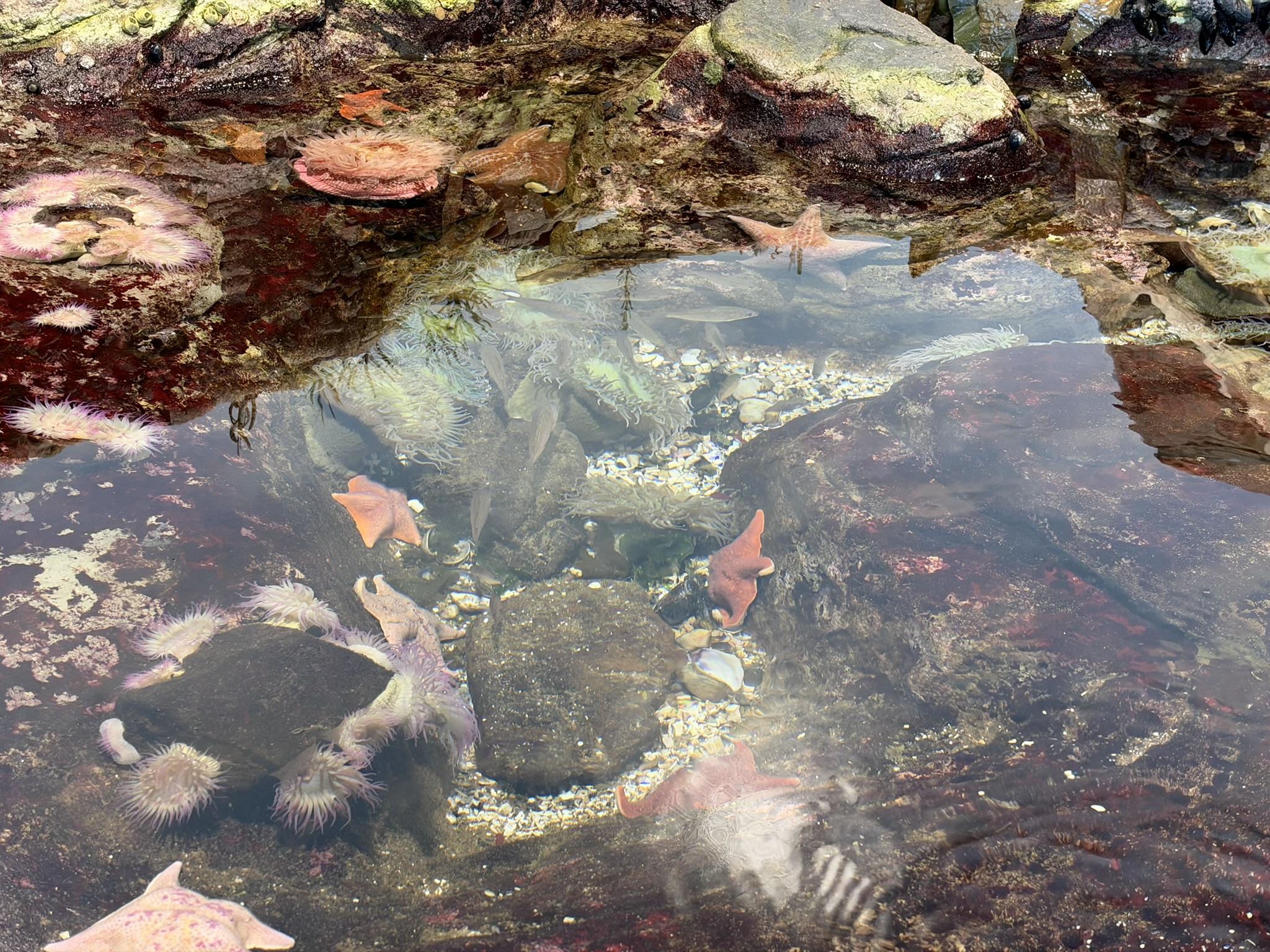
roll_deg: -2.5
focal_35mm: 48
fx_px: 1761
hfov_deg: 39.7
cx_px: 635
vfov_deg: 30.3
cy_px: 476
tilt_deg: -27.5
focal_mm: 6.93
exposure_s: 1/58
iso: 250
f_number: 1.8
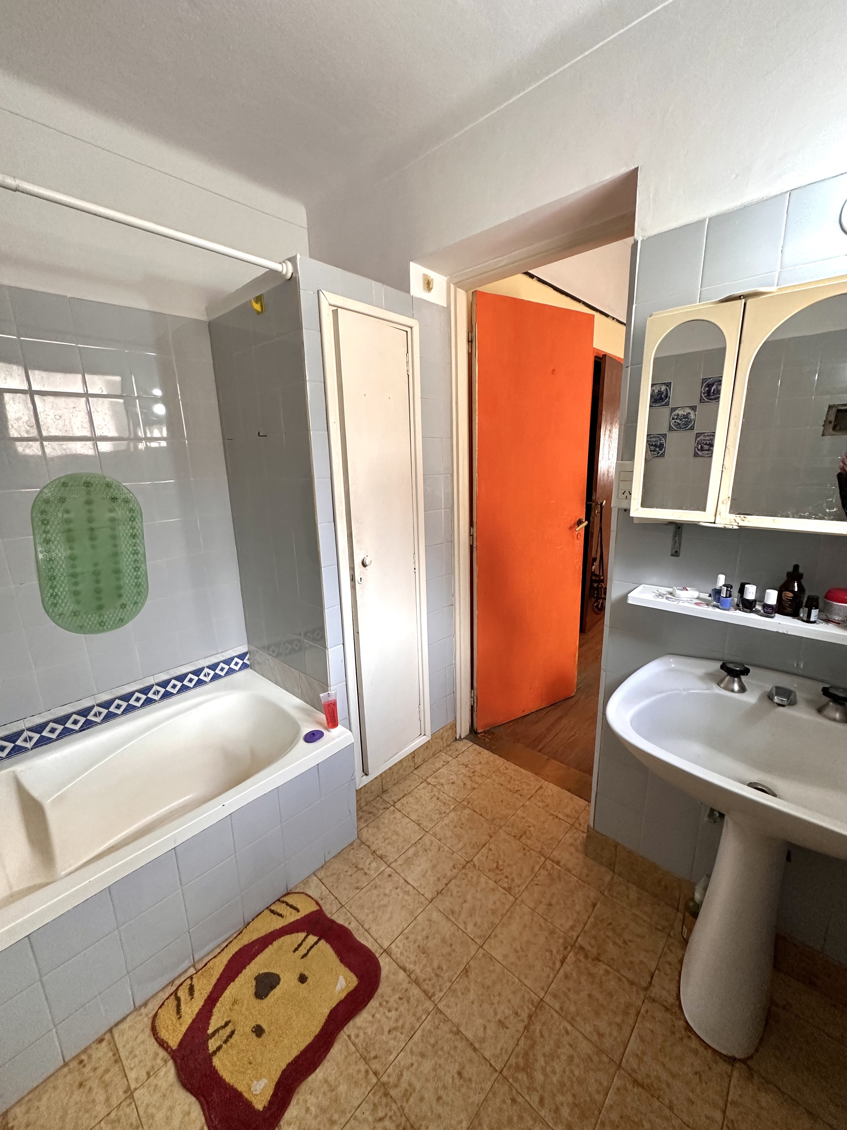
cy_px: 565
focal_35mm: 14
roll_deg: +0.8
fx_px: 457
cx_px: 424
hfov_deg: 85.7
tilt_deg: -12.7
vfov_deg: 102.1
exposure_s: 1/100
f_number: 2.2
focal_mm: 2.22
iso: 320
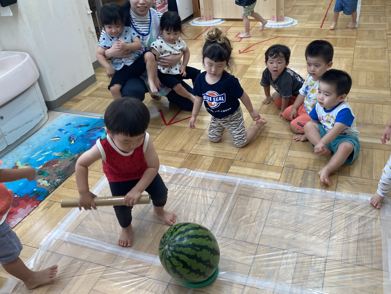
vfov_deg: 49.7
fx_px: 316
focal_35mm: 28
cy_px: 147
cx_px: 196
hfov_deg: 63.4
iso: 80
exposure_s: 1/94
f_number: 1.8
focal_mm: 3.99
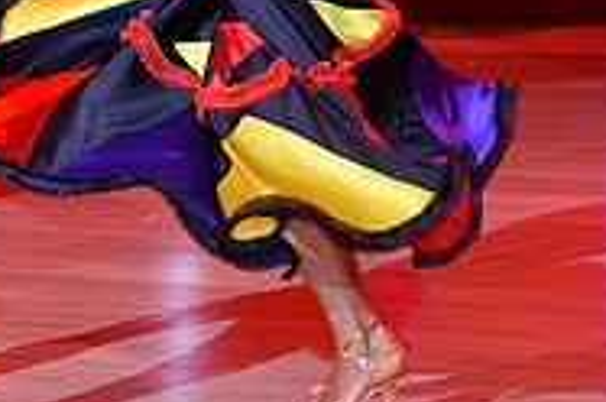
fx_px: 5831
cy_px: -144
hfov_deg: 5.9
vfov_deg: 3.9
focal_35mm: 347
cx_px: -91
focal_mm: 112
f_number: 4.5
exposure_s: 1/250
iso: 2000
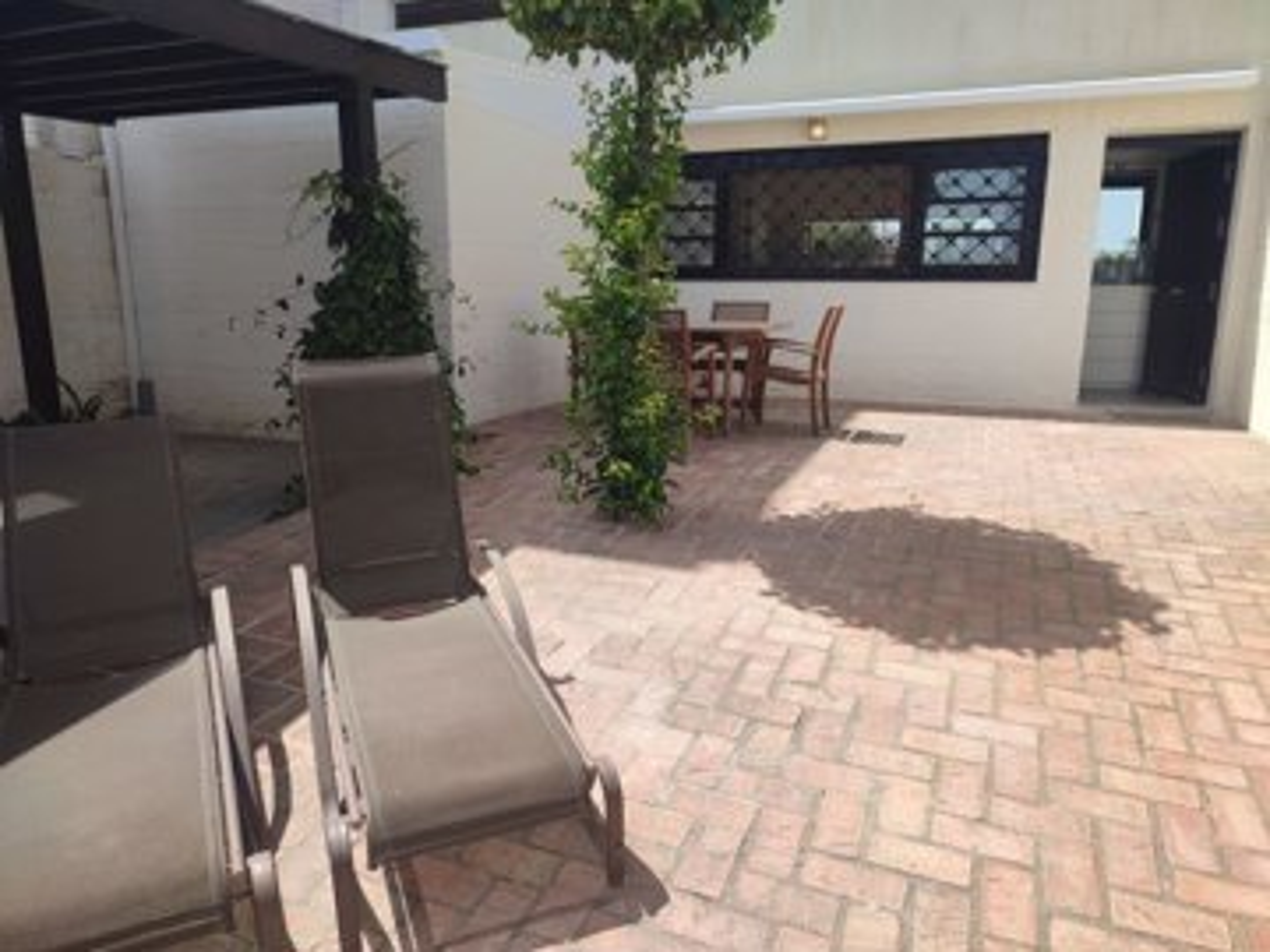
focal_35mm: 25
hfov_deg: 69.4
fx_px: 917
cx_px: 635
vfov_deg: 54.9
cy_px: 476
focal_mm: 6.04
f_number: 1.9
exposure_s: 1/443
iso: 50
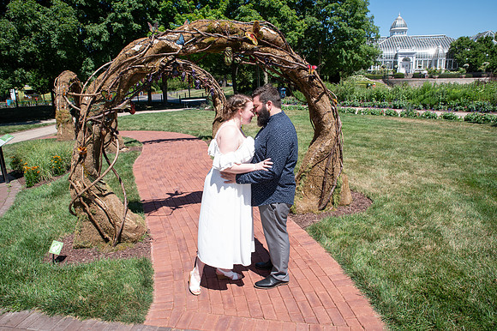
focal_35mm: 24
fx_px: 331
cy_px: 166
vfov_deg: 53.1
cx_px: 248
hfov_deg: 73.8
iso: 160
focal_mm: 24
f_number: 8
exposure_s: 1/200
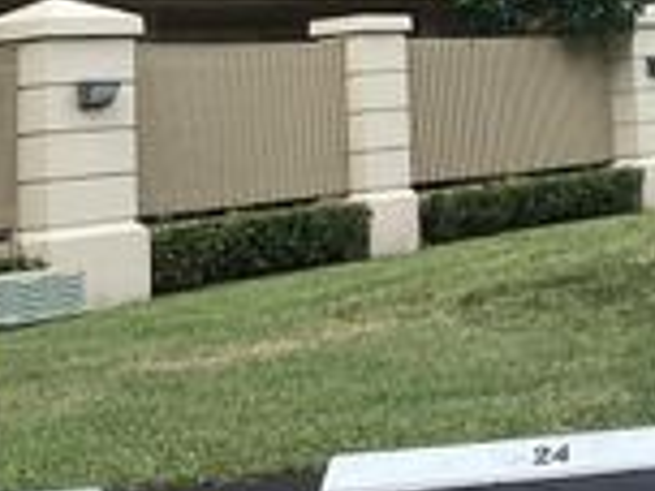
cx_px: 819
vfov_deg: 13.7
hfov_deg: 18.1
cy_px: -243
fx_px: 1930
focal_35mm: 102
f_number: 2.4
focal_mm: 3.3
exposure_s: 1/806
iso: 25
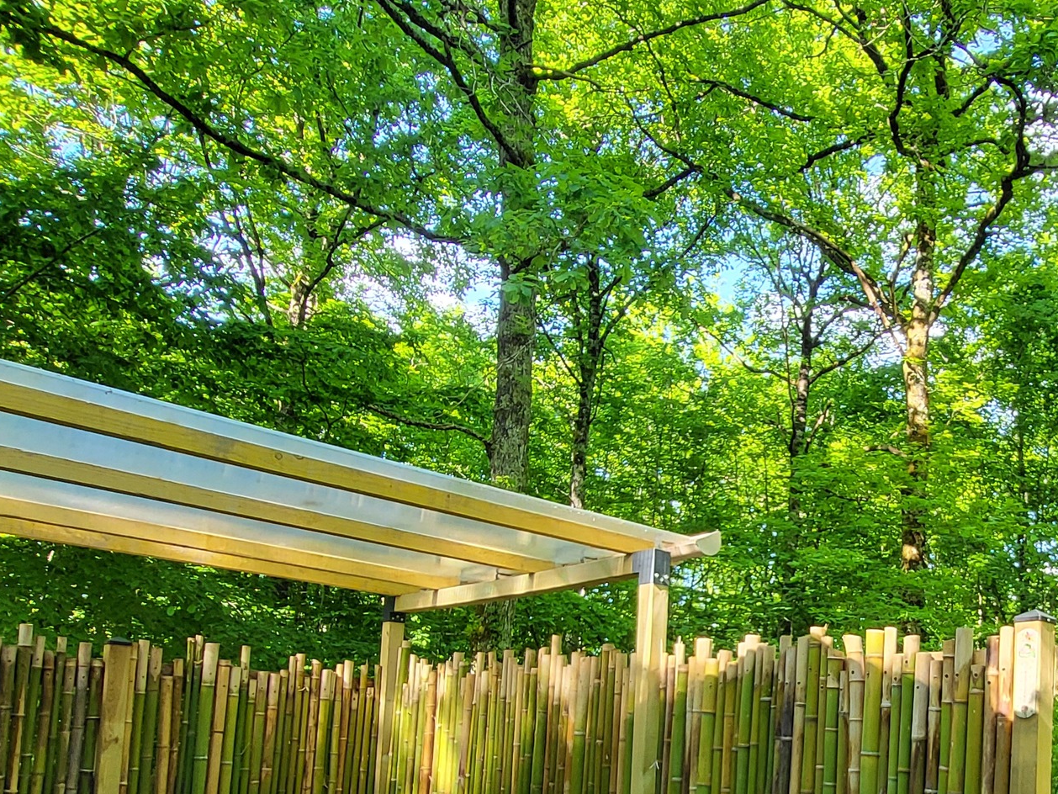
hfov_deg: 54.0
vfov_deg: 42.7
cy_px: 669
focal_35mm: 31
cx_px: 862
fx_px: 948
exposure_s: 1/50
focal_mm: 1.74
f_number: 2.2
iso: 40
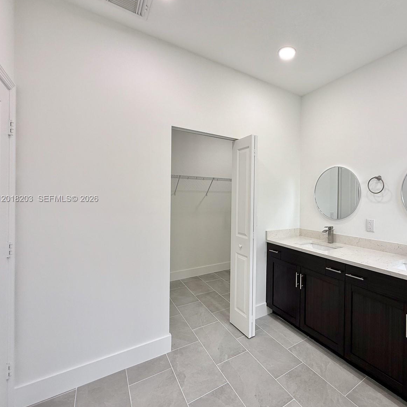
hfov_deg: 81.4
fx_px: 226
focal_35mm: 17
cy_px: 199
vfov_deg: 84.0
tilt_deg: +0.2
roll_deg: -0.6
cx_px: 269
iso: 50
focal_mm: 2.22
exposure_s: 1/99
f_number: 2.2
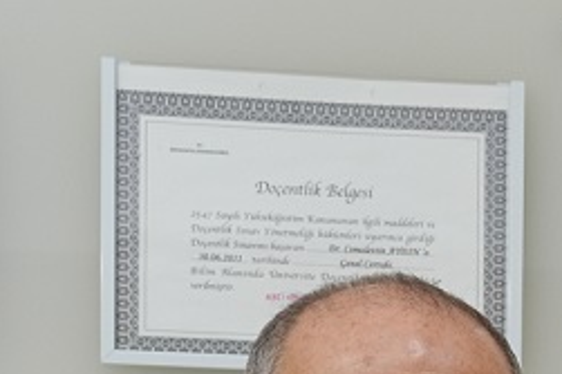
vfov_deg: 6.7
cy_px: 1114
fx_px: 2886
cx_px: 840
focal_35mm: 185
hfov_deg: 10.7
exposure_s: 1/60
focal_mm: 31
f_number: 3.5
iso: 500
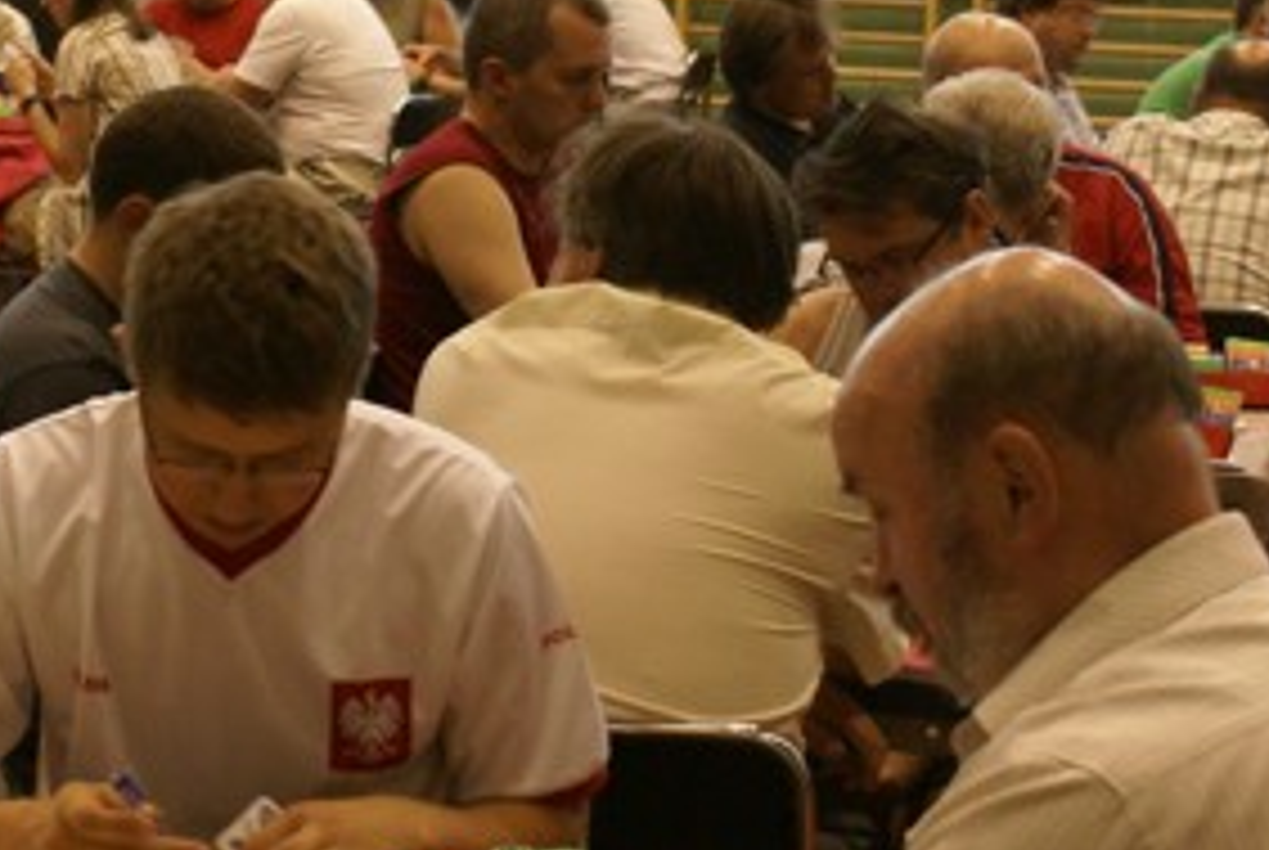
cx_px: 148
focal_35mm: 130
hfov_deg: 15.5
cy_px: 441
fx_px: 4598
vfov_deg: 10.6
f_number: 5.6
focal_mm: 35
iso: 400
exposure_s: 1/30
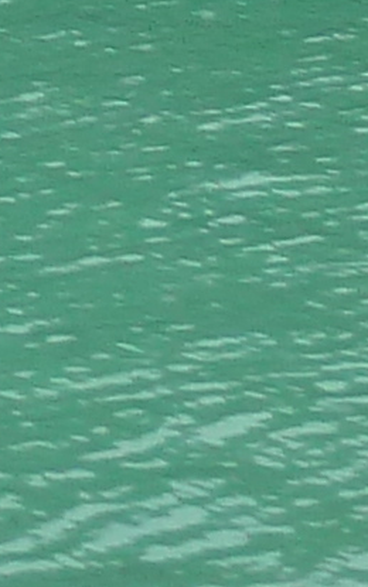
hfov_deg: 4.0
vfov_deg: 6.7
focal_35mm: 296
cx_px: -1471
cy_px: -891
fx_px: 4742
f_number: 3.4
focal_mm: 4.7
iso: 125
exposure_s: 1/125
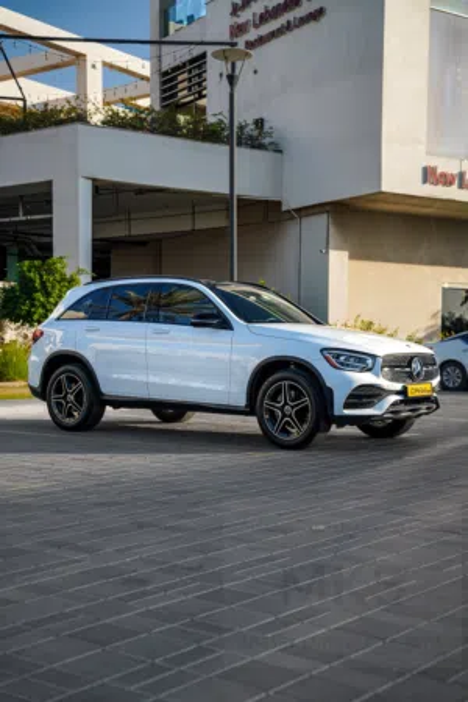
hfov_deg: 27.0
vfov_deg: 39.7
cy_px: 351
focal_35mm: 50
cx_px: 234
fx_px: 973
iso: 160
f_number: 3.2
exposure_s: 1/100
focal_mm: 49.9
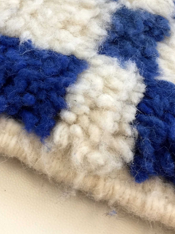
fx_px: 297
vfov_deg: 42.6
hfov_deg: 32.8
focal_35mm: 44
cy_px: 86
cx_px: 76
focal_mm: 4.15
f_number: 2.2
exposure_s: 1/33
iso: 160
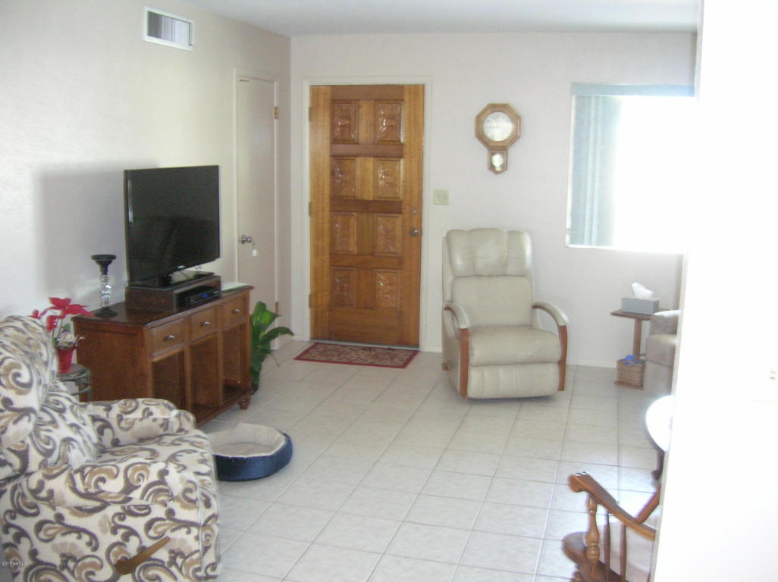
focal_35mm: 34
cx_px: 389
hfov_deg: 54.0
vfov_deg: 41.7
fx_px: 764
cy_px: 291
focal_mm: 5.7
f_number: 2.9
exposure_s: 1/18
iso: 200
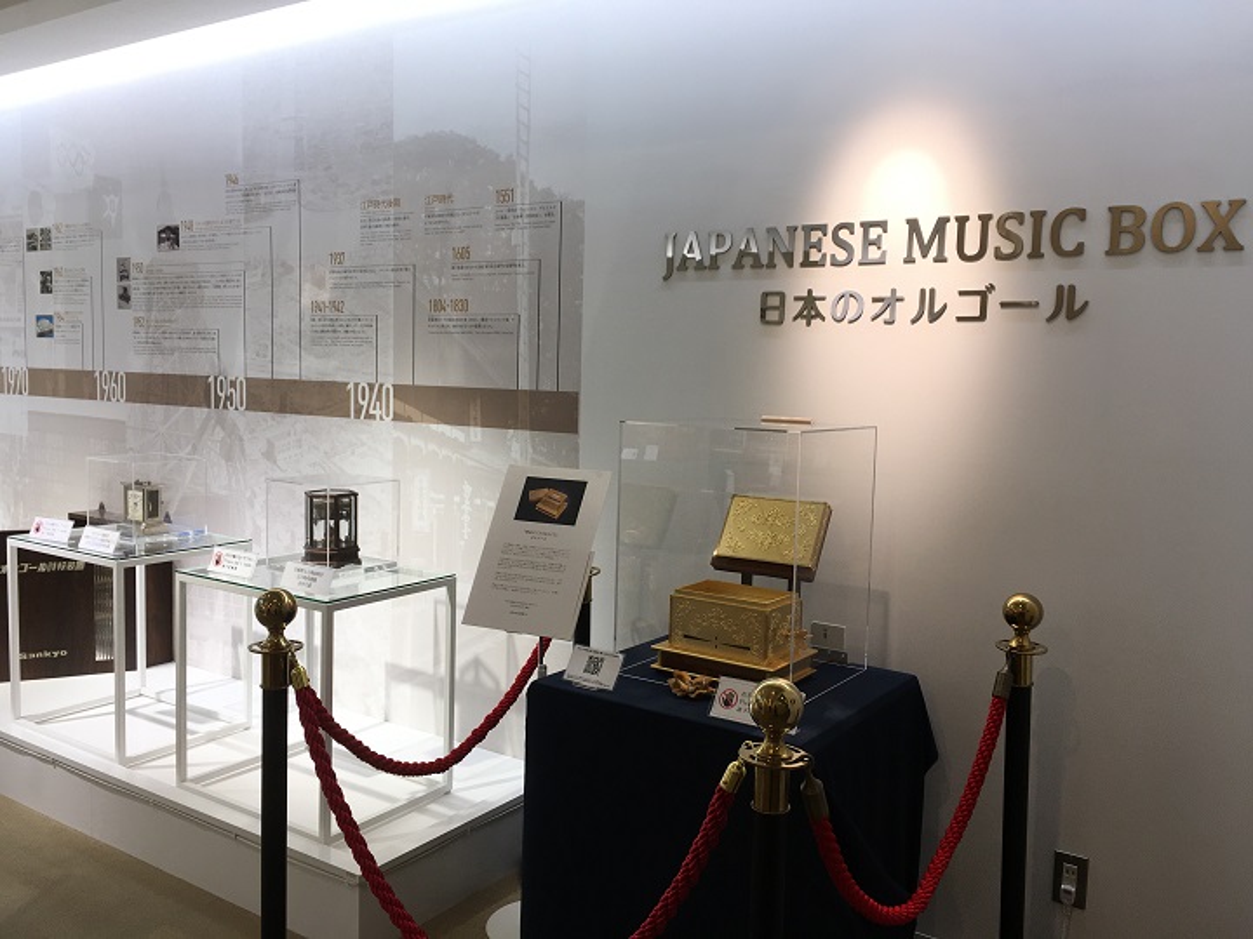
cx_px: 626
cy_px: 470
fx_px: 1050
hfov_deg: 61.7
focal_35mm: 29
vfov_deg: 48.2
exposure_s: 1/60
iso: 32
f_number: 2.2
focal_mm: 4.15
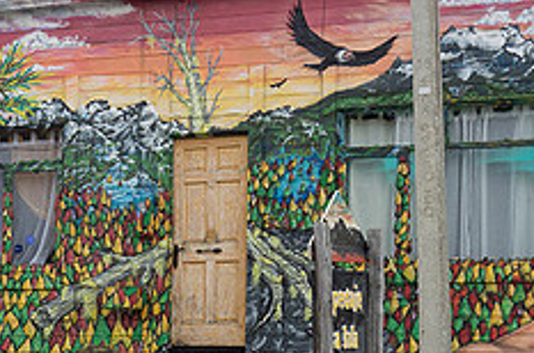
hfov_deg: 16.7
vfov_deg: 11.2
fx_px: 1805
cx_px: 83
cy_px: 210
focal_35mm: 122
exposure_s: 1/125
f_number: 5.6
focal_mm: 18.02
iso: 125
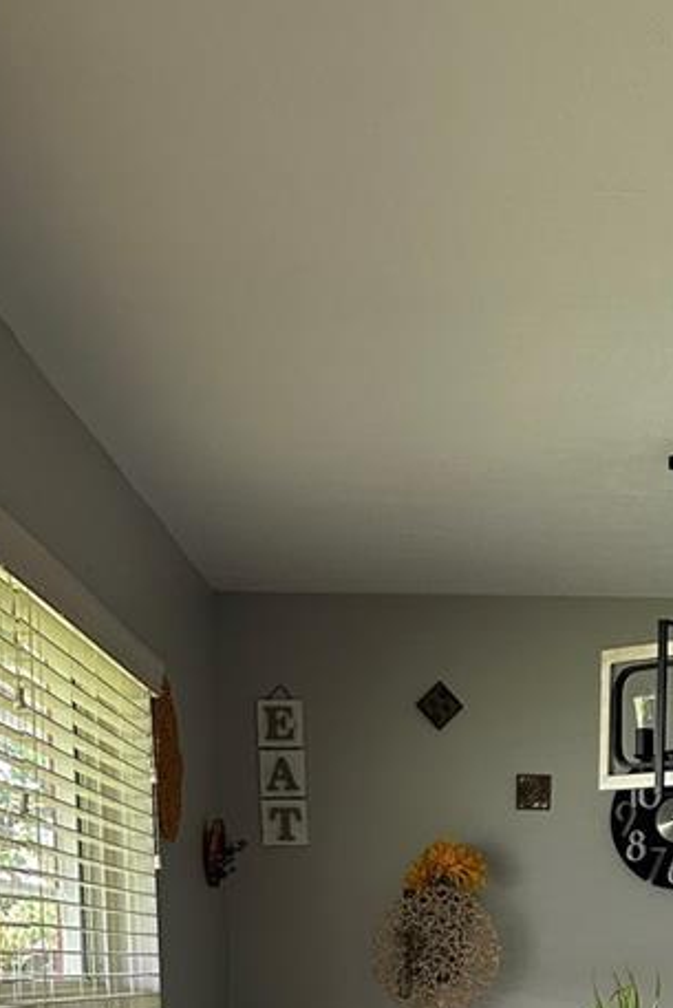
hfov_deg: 18.8
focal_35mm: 71
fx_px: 1989
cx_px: 616
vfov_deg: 25.0
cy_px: 1284
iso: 160
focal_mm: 5.7
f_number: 1.5
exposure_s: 1/60
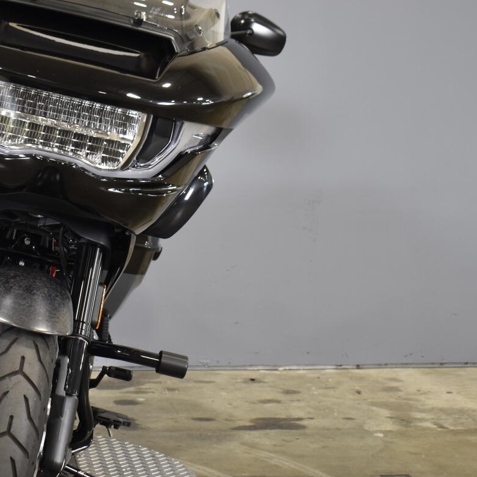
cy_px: 228
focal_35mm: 88
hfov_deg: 19.1
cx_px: -10
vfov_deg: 19.7
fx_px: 1373
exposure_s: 1/20
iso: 400
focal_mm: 27
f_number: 4
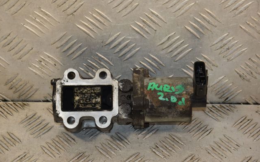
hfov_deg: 19.3
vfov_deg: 12.1
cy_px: 77
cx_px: 130
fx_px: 765
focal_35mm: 108
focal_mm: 70
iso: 800
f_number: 5.3
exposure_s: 1/200
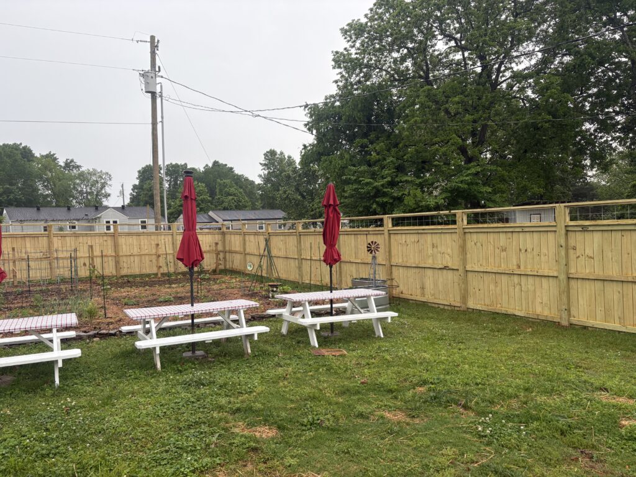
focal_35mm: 26
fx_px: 478
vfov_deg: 53.1
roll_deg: +3.4
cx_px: 318
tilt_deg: +0.4
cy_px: 238
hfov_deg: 67.3
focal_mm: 5.96
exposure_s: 1/225
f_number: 1.6
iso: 50
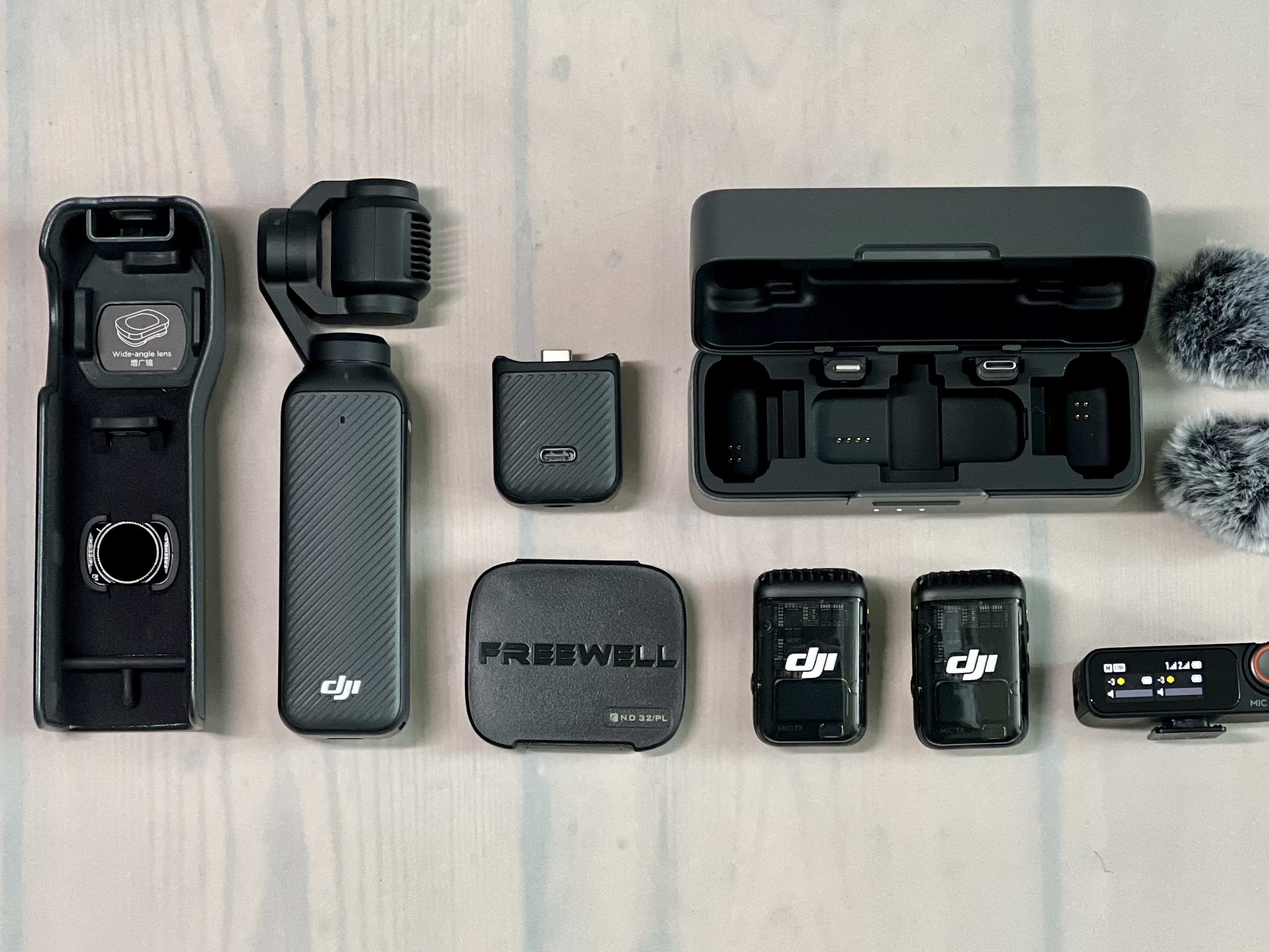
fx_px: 3813
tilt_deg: -82.8
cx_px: 593
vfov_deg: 14.2
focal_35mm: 104
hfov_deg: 18.9
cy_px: 414
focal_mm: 9
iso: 320
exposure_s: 1/40
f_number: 2.8
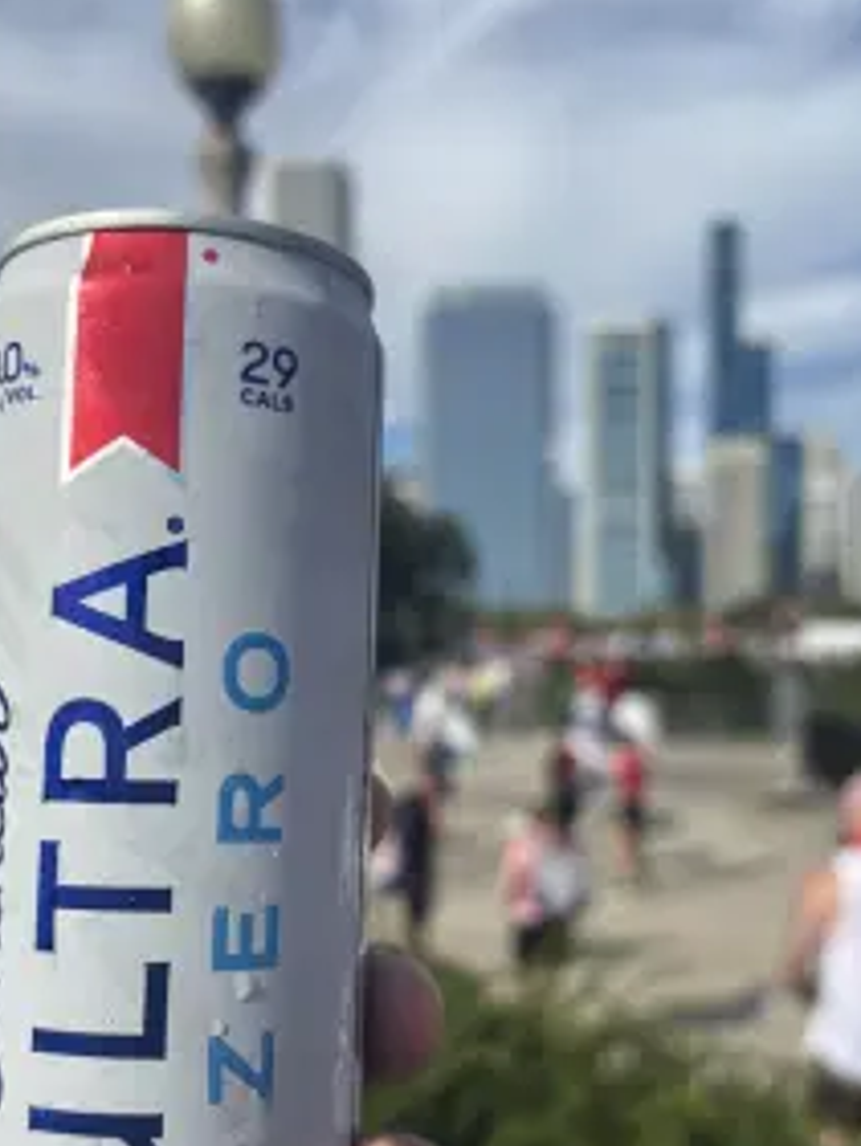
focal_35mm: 37
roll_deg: +0.6
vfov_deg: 49.9
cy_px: 677
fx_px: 1226
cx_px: 404
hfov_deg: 38.7
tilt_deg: -1.9
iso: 50
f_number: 1.6
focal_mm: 5.96
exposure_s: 1/4082
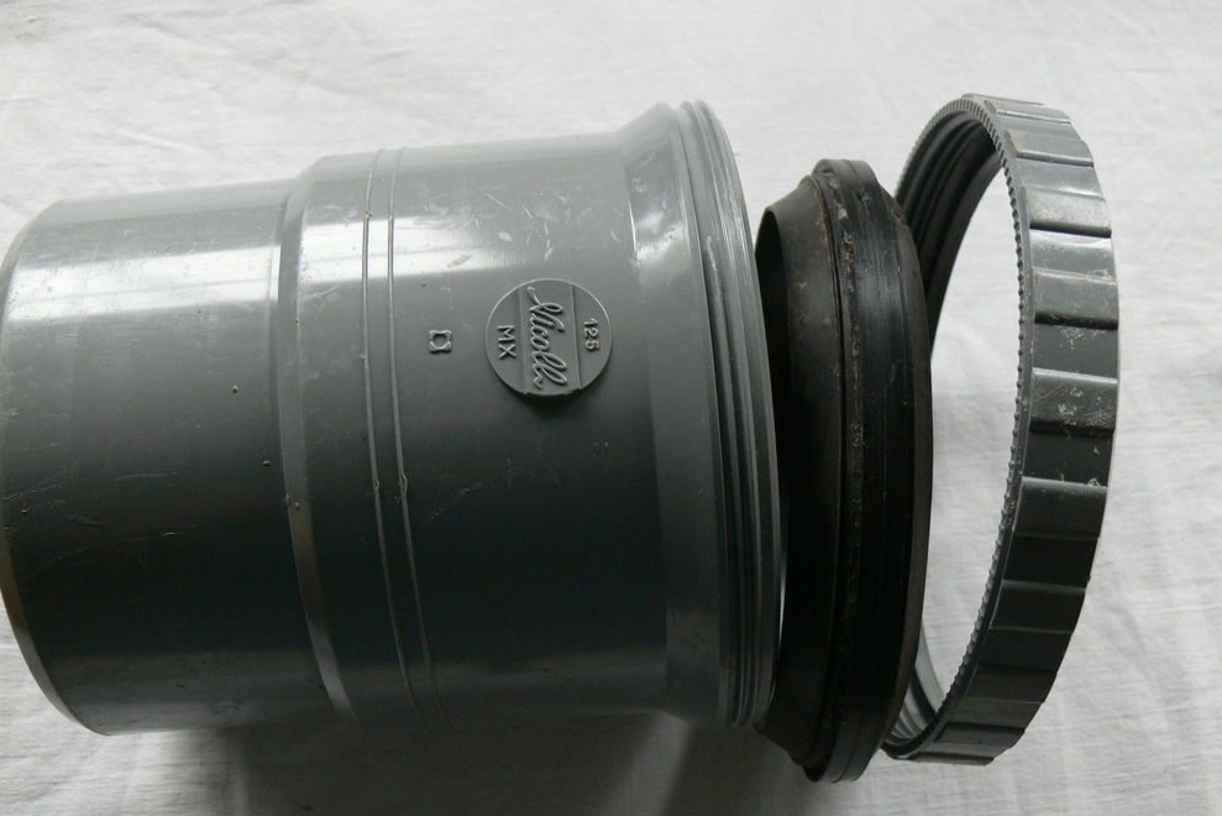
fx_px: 1392
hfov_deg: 47.4
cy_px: 397
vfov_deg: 32.6
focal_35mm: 41
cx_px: 607
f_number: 2.8
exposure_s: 1/30
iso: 160
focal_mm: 8.3
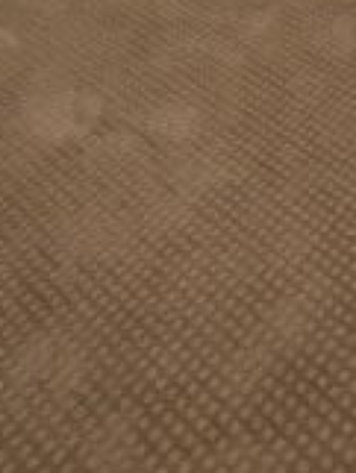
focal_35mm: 58
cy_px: -225
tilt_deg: -18.1
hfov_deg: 25.1
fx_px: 794
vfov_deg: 25.5
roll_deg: -1.4
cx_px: 244
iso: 125
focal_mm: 2.22
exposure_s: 1/60
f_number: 2.2
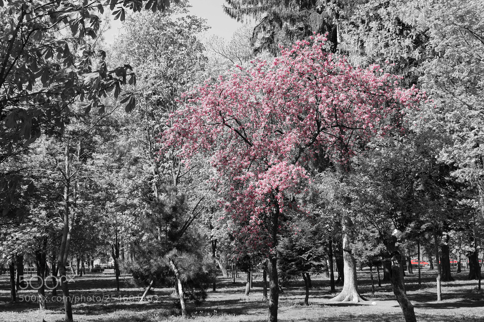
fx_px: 645
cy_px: 161
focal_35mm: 48
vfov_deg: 28.1
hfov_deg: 41.1
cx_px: 242
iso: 250
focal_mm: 32
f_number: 8
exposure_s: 1/250
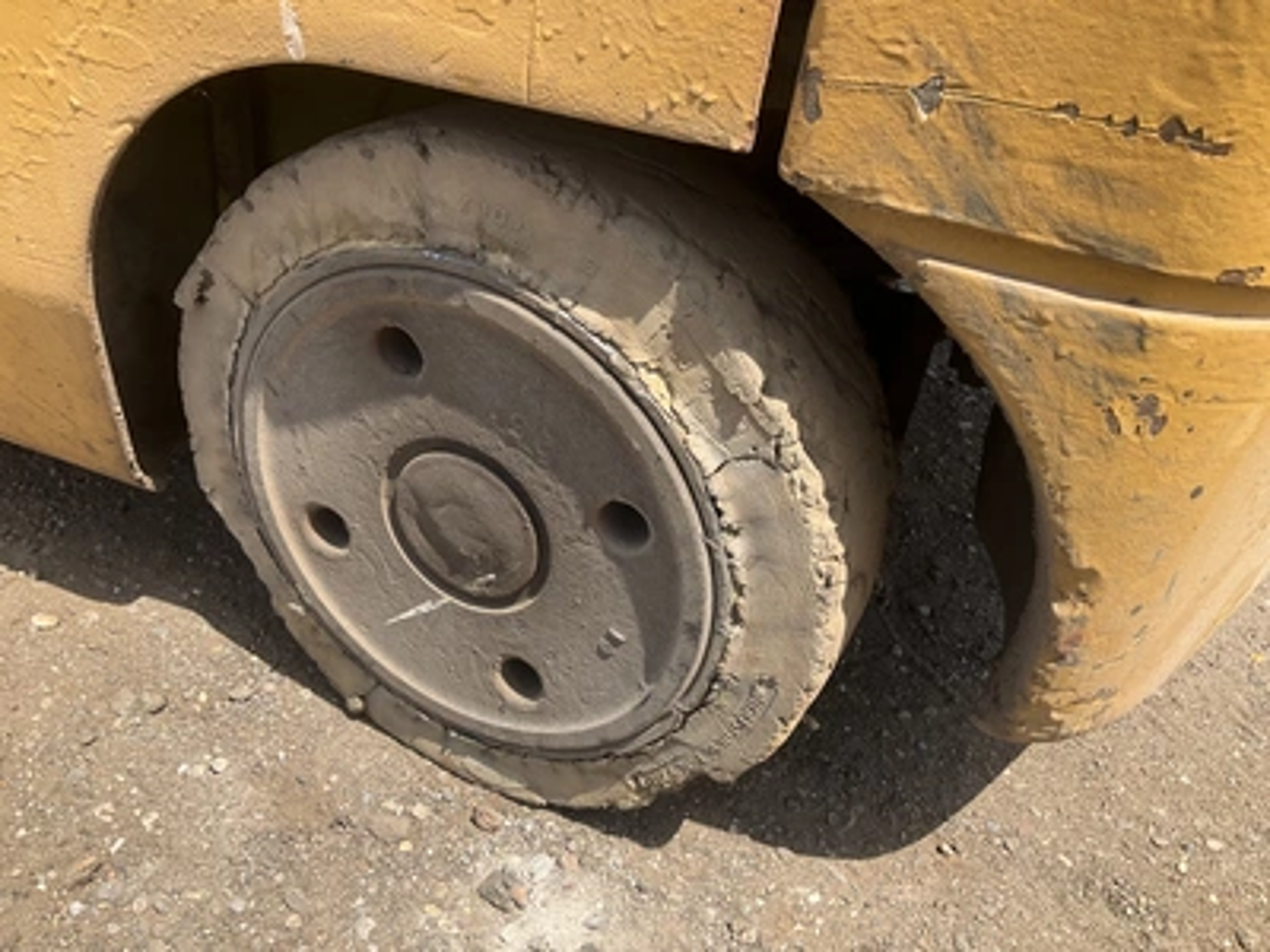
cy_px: 476
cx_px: 635
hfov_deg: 61.7
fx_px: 1064
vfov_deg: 48.2
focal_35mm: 29
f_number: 1.8
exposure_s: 1/749
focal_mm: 3
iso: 25
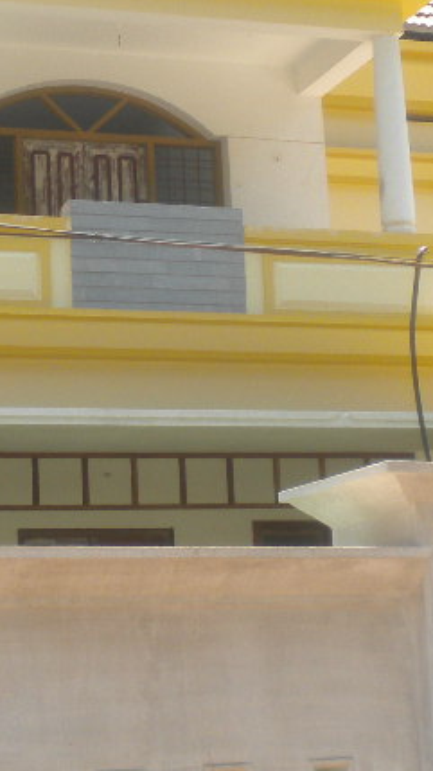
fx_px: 1859
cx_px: 158
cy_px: 358
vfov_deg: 23.4
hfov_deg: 13.3
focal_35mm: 91
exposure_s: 1/284
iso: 113
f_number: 4.6
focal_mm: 6.3
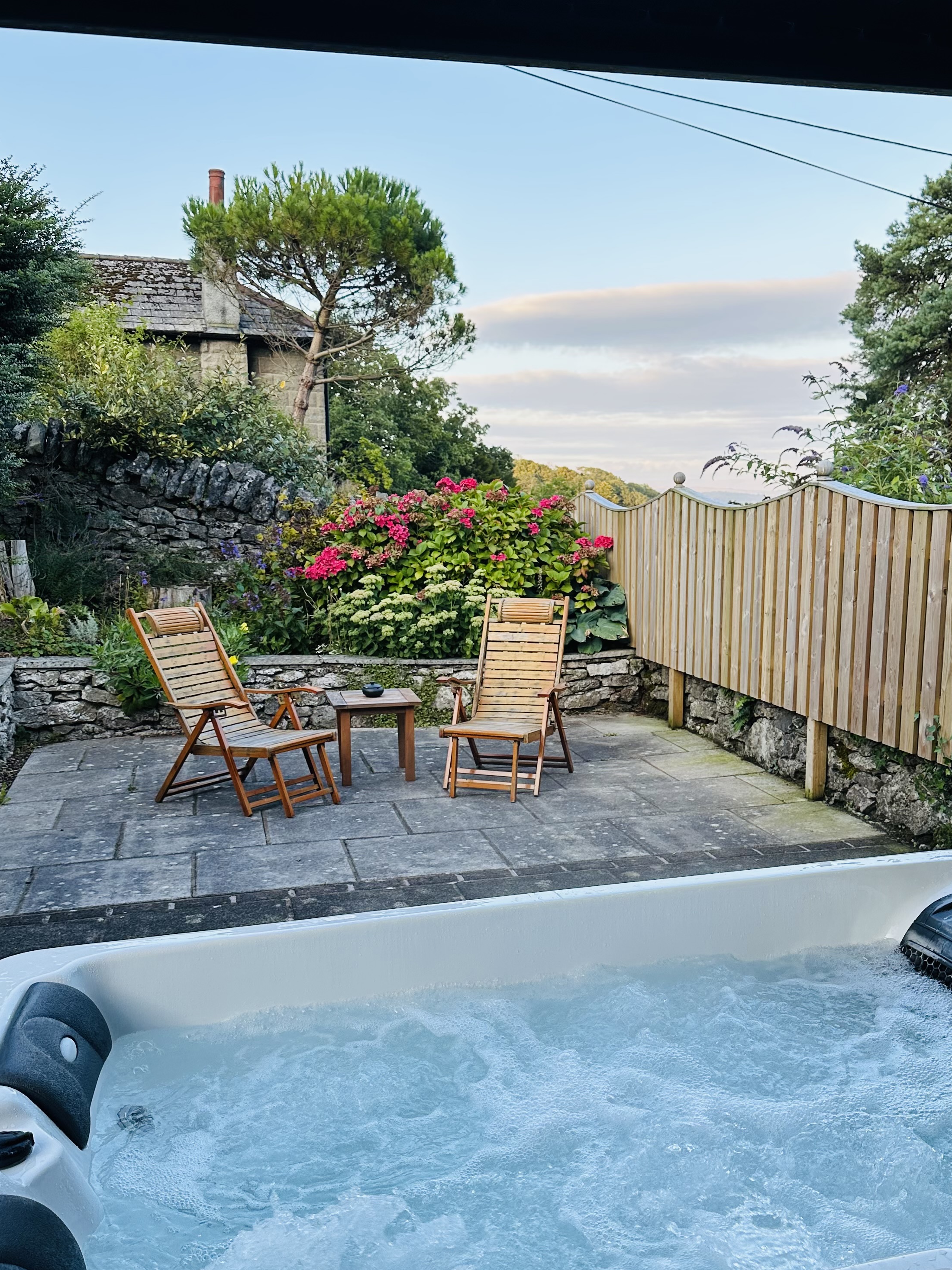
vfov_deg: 55.2
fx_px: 1210
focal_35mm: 33
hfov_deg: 42.9
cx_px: 529
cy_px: 719
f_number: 1.78
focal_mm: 6.86
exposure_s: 1/392
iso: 80
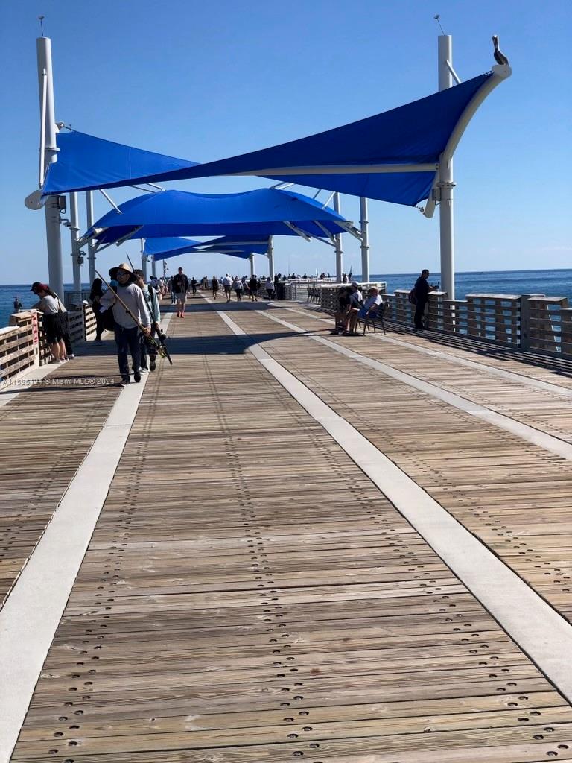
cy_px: 382
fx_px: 1146
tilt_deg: -4.8
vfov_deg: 36.8
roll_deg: +0.8
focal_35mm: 52
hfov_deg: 28.0
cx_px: 286
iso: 16
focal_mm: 6
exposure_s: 1/1548
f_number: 2.4
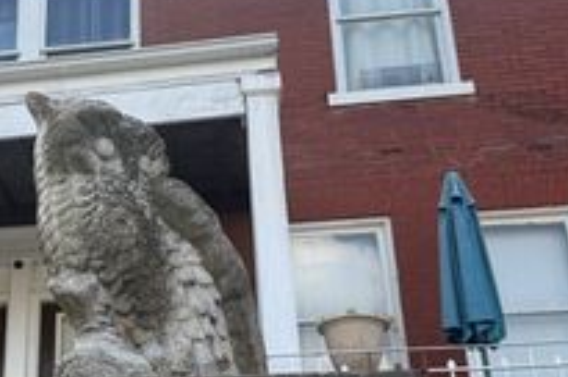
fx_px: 961
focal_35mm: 61
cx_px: 130
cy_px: 256
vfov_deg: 22.1
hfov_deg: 32.2
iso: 100
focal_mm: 6.76
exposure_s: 1/1553
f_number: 1.78
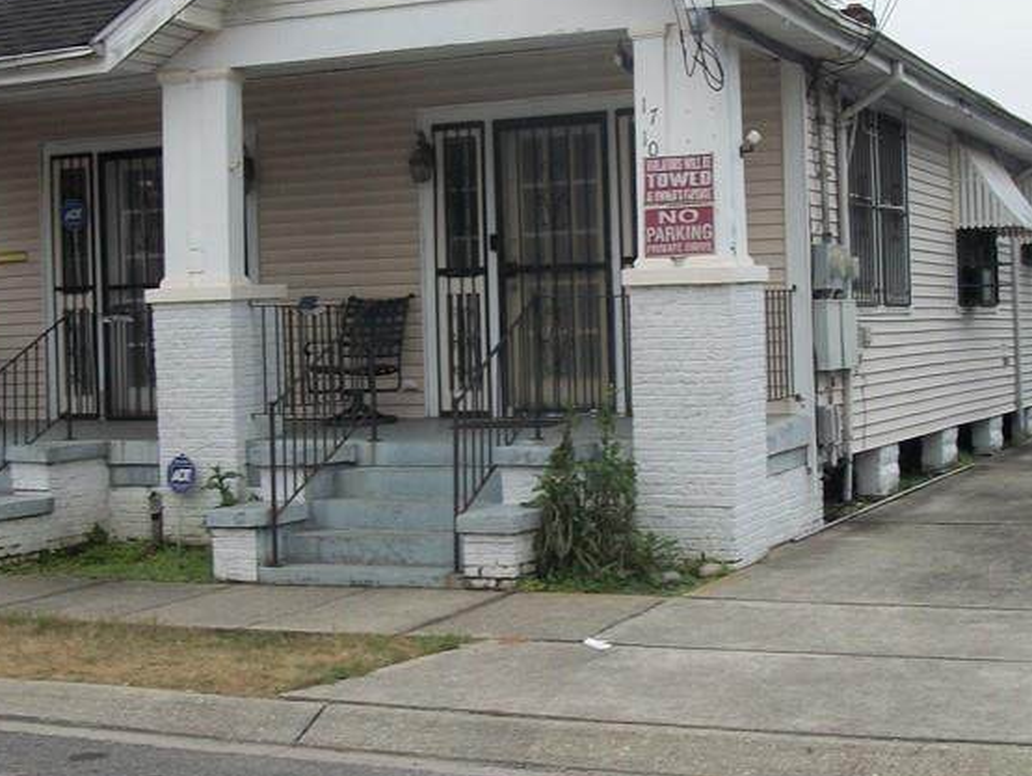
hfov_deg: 32.6
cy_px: 357
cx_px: 573
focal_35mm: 59
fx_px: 1760
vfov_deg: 24.8
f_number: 8.8
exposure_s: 1/125
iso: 80
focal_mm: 5.7
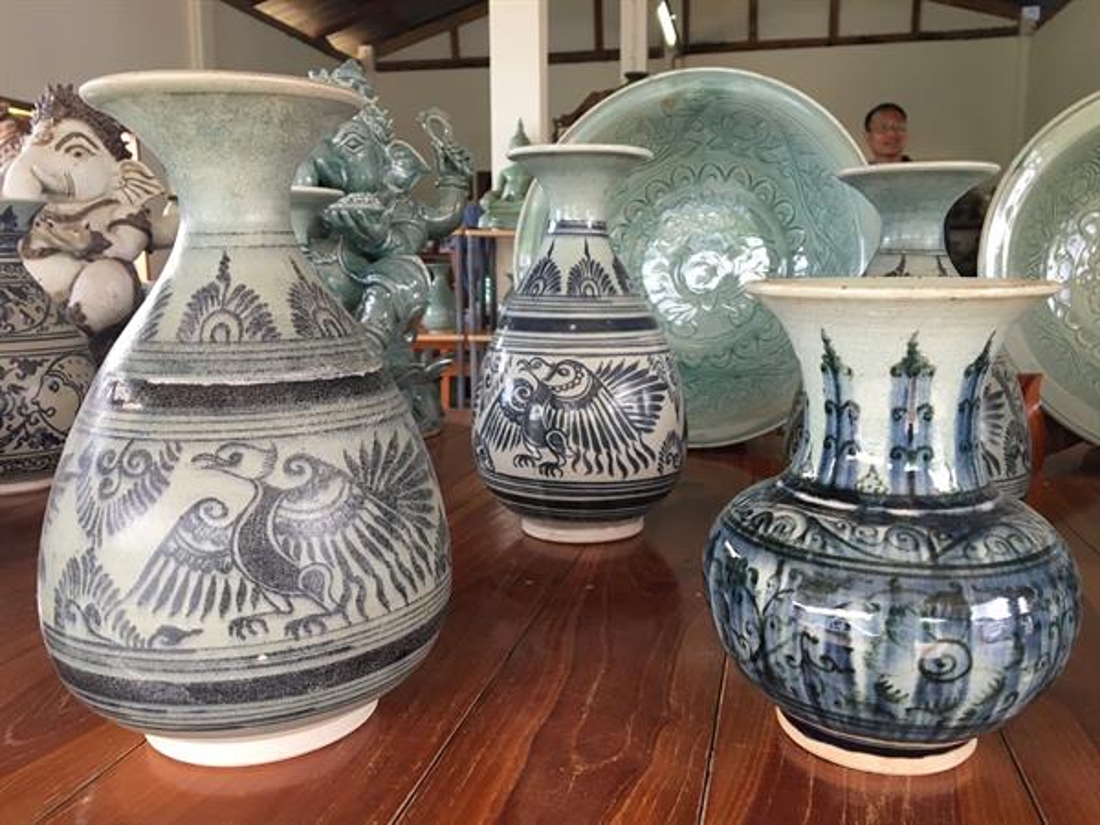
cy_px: 412
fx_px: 922
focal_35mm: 29
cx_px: 550
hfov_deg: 61.7
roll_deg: -0.6
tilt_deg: -9.2
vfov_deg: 48.2
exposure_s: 1/33
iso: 40
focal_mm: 4.15
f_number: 2.2
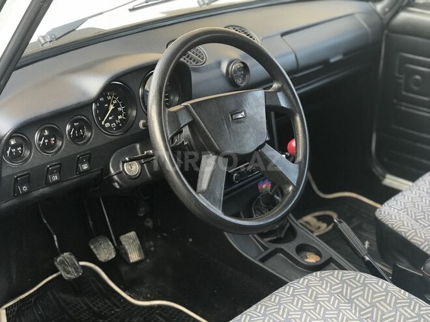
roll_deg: -3.4
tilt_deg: -23.0
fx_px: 708
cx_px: 215
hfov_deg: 33.8
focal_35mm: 57
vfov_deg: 25.7
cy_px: 161
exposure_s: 1/100
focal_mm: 6.6
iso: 125
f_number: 2.8
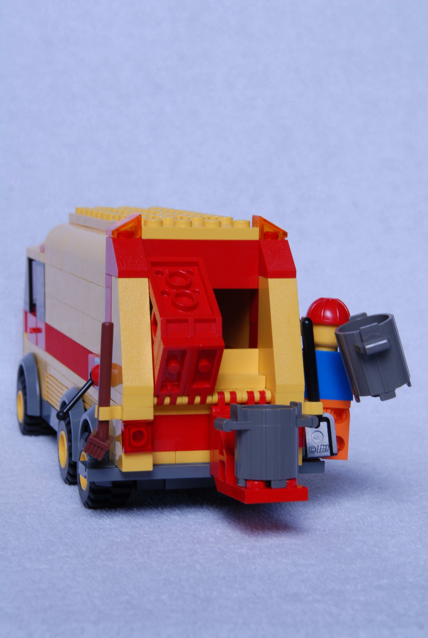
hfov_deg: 14.8
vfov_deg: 21.9
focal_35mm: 93
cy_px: 319
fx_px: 1651
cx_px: 214
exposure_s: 1/10
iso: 200
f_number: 20
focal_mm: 62
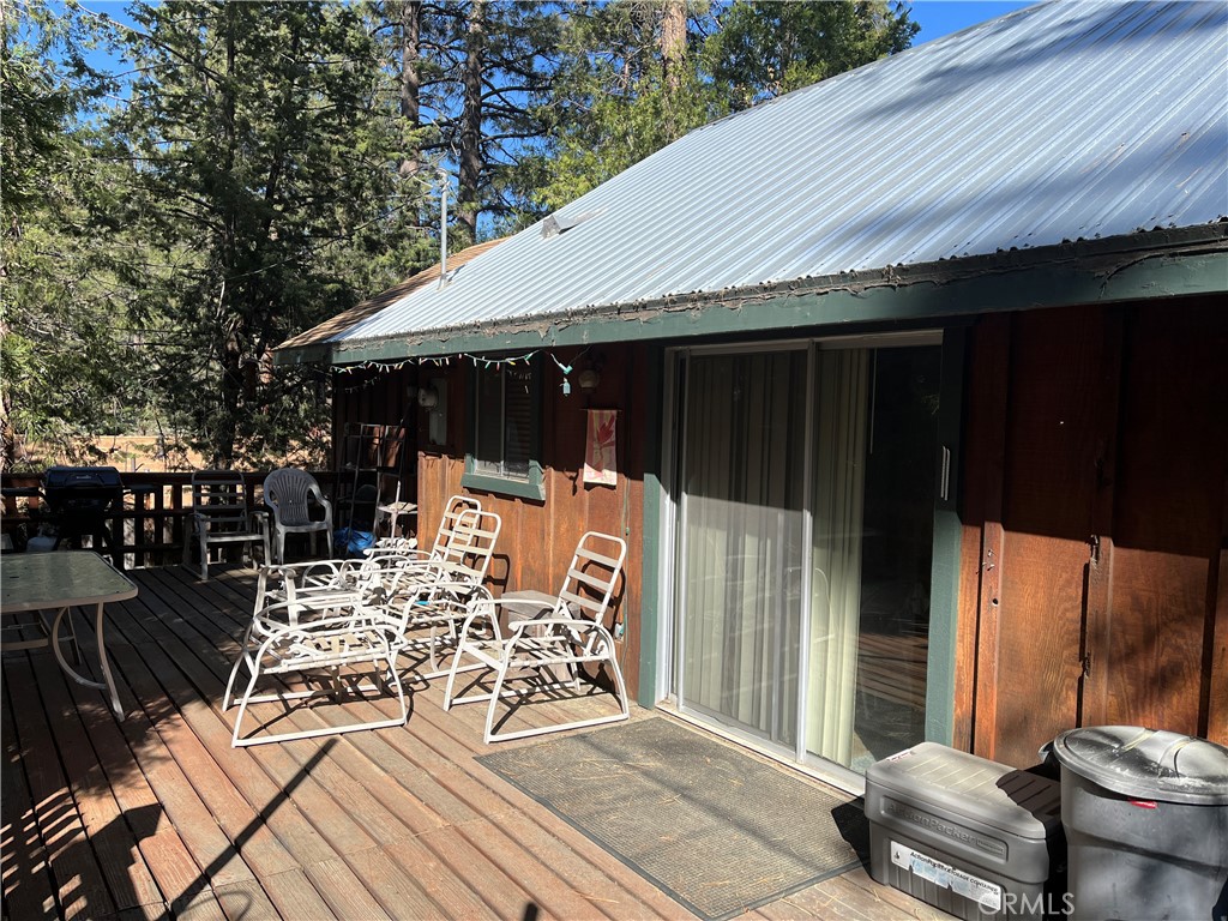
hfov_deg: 67.3
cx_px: 614
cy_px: 460
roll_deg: -1.5
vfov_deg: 53.1
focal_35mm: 26
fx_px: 922
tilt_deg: -2.9
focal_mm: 5.1
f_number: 1.6
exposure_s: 1/1992
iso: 50
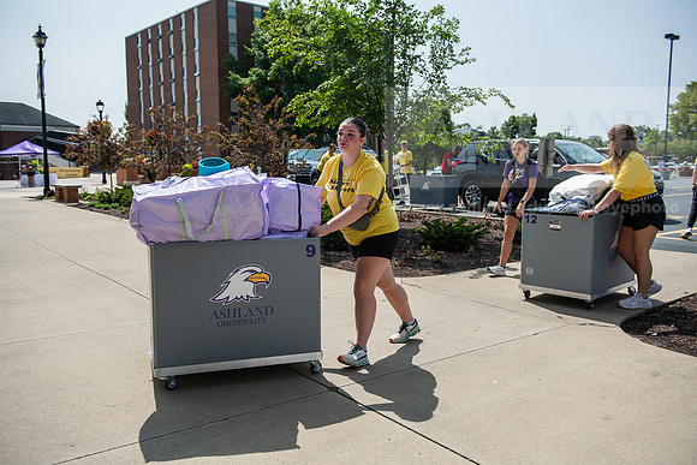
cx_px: 348
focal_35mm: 32
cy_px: 232
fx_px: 620
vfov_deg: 41.1
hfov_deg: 58.7
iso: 80
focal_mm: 32
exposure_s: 1/800
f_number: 3.5
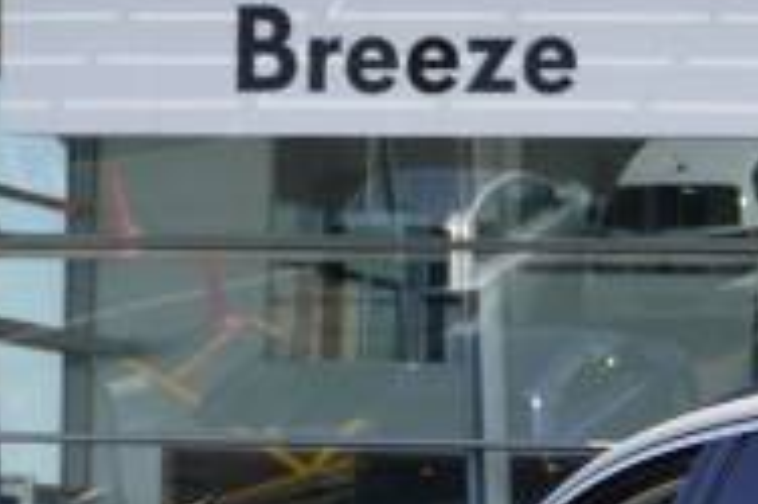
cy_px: 698
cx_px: 1064
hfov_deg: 9.4
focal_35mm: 215
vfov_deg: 6.3
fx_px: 4523
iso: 100
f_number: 7.1
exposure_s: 1/100
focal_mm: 42
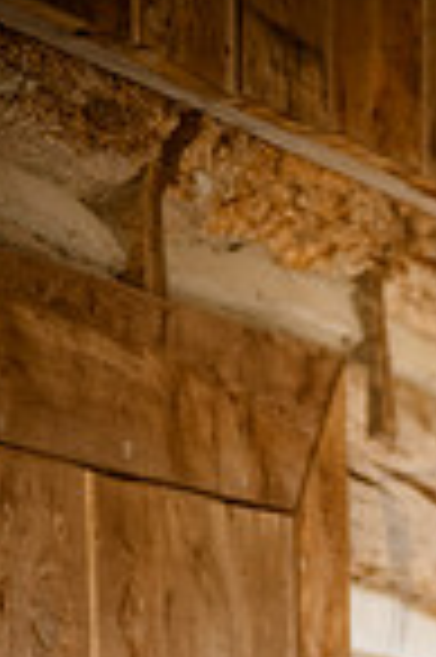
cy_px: 976
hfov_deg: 4.2
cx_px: 607
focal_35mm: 324
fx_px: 5900
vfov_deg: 6.3
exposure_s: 1/500
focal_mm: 105
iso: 800
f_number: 3.5
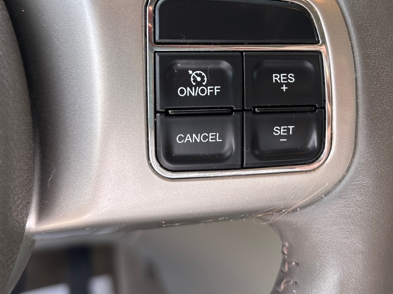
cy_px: 100
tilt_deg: -27.4
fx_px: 443
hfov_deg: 47.8
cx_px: 211
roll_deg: -5.3
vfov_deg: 36.5
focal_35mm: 39
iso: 50
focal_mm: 5.96
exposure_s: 1/289
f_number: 1.6
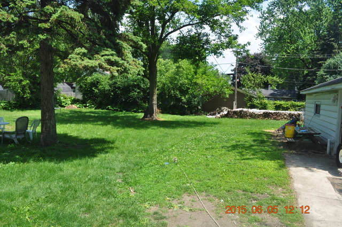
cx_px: 171
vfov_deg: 47.8
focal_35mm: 27
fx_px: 256
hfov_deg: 67.4
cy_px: 114
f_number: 9
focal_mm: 18
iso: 200
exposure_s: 1/160
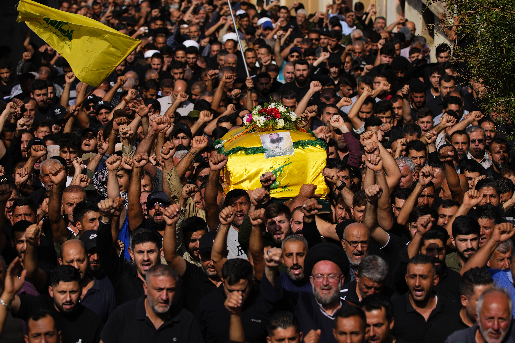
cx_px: 258
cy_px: 172
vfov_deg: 12.3
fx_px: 1588
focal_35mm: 111
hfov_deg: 18.4
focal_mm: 111
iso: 100
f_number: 4
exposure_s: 1/2500
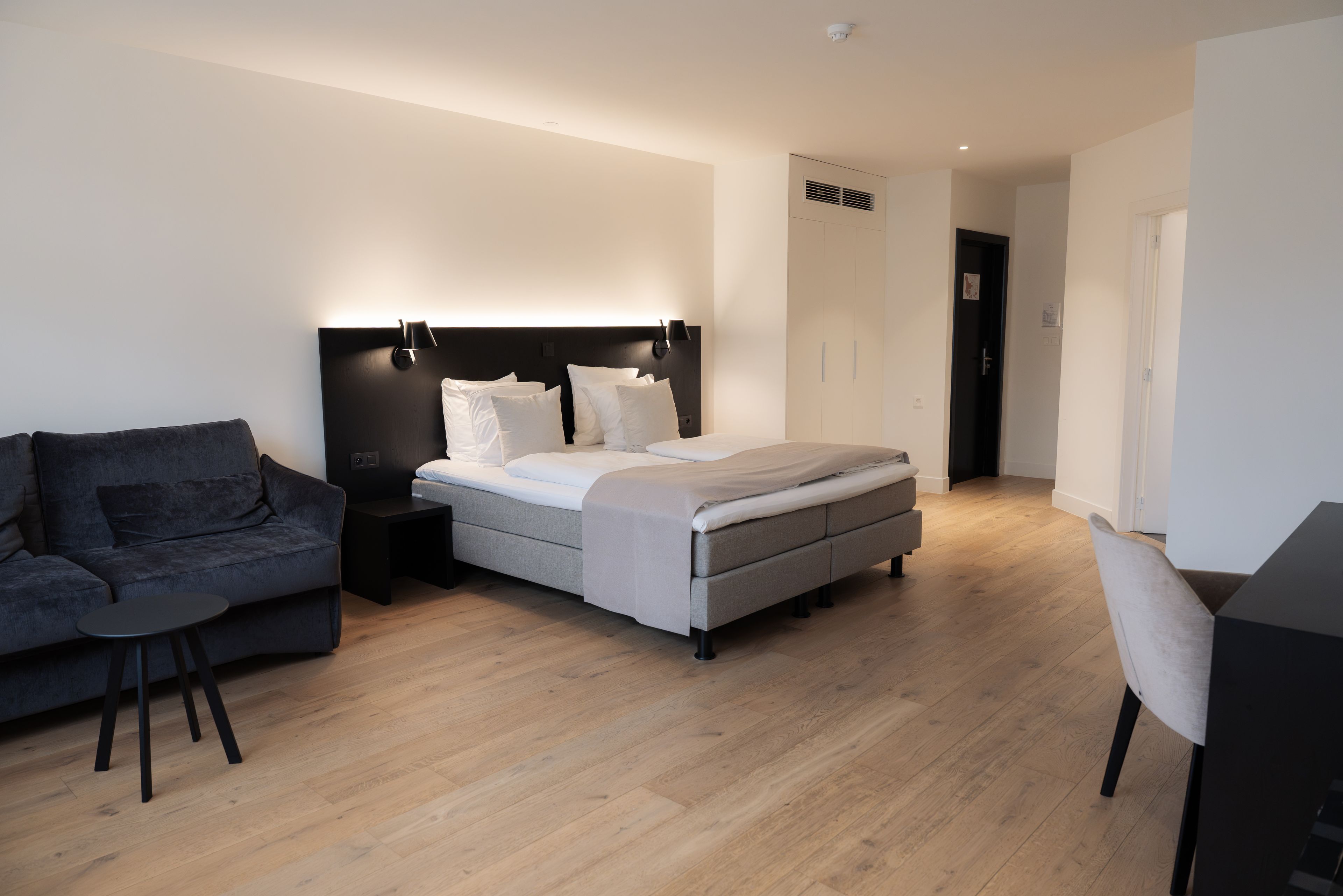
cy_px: 448
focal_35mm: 24
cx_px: 672
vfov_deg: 52.6
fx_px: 905
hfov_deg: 73.2
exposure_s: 1/125
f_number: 4
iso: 3200
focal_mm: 24
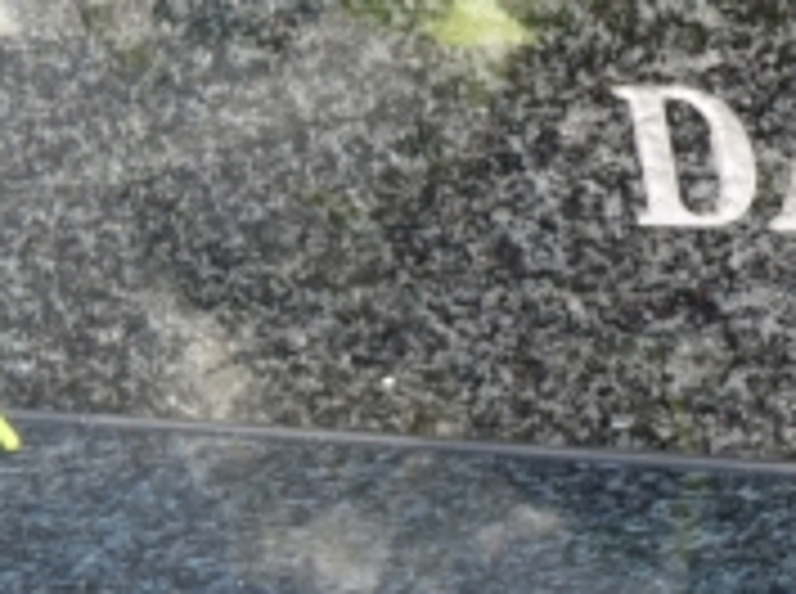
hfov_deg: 11.5
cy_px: 414
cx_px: 1610
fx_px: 3534
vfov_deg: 9.6
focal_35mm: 154
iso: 100
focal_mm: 6.1
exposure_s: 1/50
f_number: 3
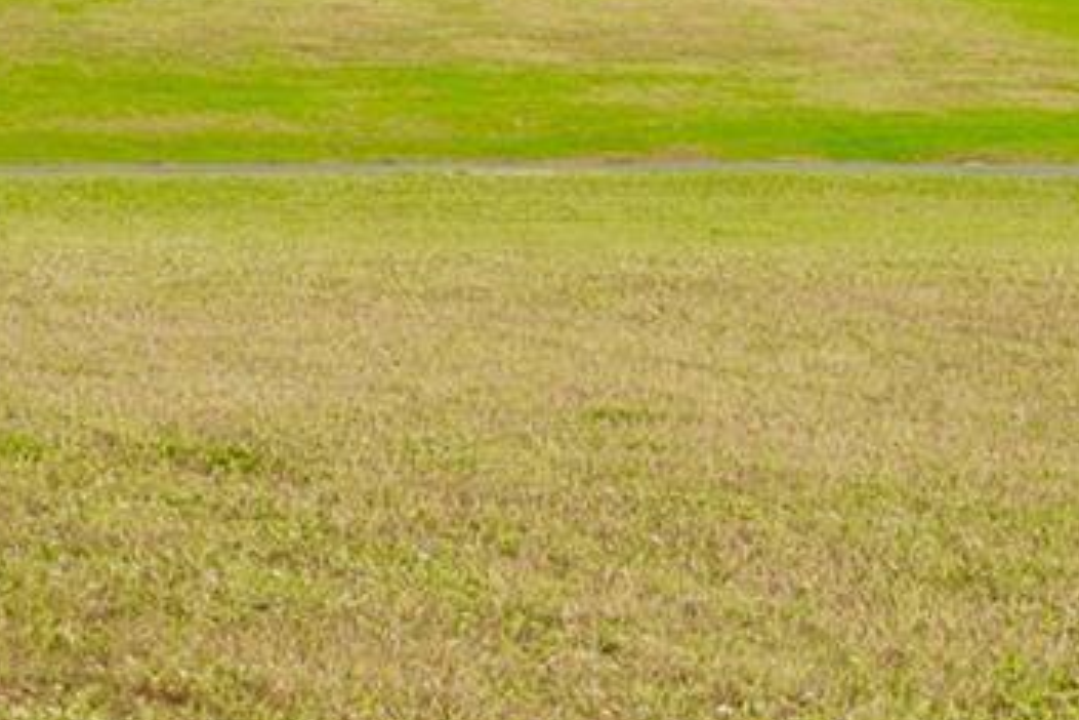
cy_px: 289
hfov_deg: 9.4
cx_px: 452
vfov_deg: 6.3
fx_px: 6563
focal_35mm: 219
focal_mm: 32
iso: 110
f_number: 8
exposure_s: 1/250
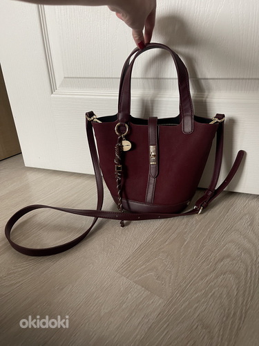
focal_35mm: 25
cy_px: 173
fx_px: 249
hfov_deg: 54.9
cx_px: 130
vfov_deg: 69.4
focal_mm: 5.1
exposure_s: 1/60
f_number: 1.6
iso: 320
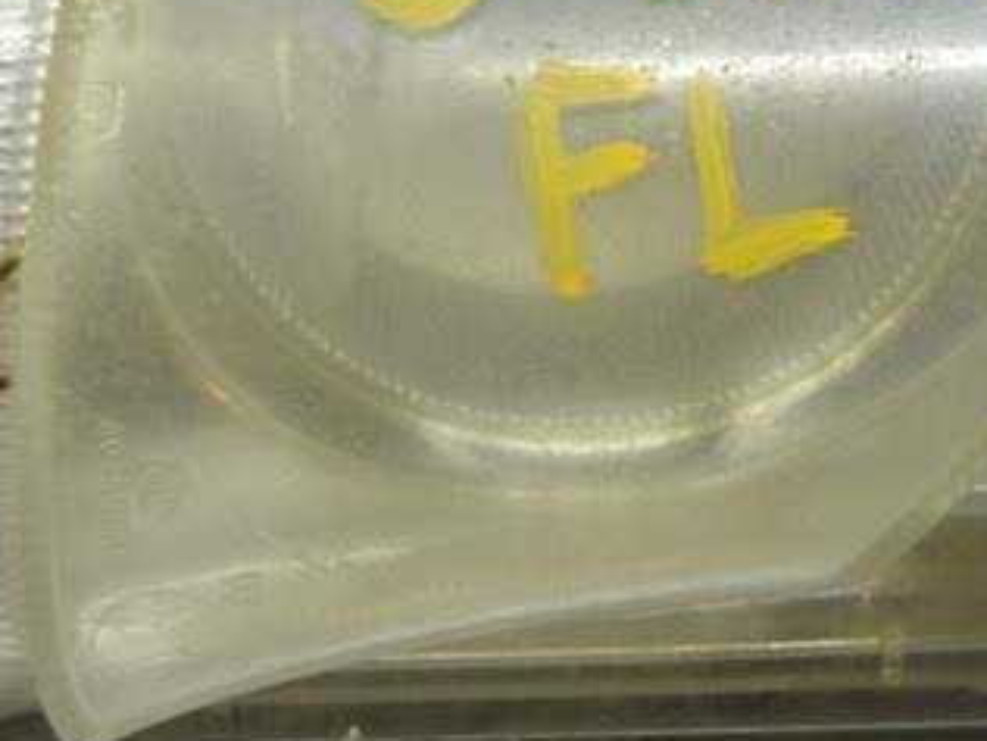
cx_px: 725
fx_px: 3992
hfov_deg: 14.0
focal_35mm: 140
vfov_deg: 10.6
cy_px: 220
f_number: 4.2
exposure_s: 1/60
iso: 400
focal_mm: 30
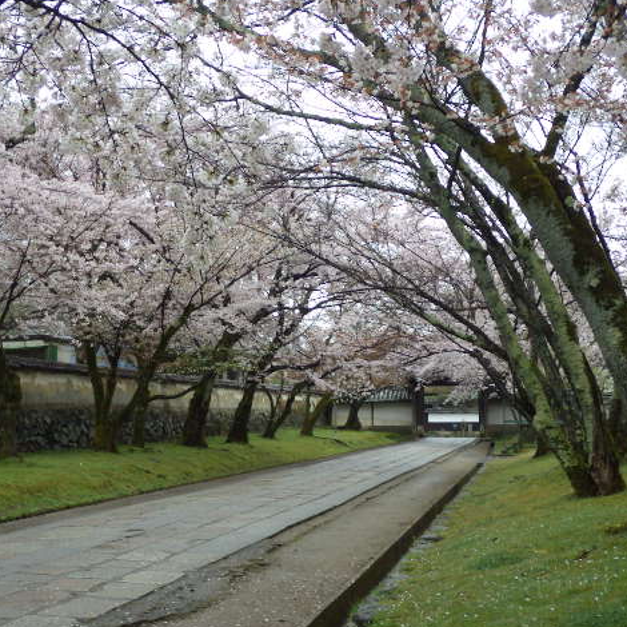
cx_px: 293
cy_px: 314
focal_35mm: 53
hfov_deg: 32.2
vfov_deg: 32.2
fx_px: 1086
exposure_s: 1/80
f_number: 4
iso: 125
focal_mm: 7.9
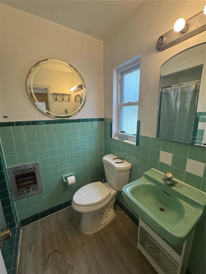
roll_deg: +0.3
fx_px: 111
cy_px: 137
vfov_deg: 102.1
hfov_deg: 85.7
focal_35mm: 14
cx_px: 103
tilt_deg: -12.6
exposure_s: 1/120
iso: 160
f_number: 2.2
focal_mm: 2.22
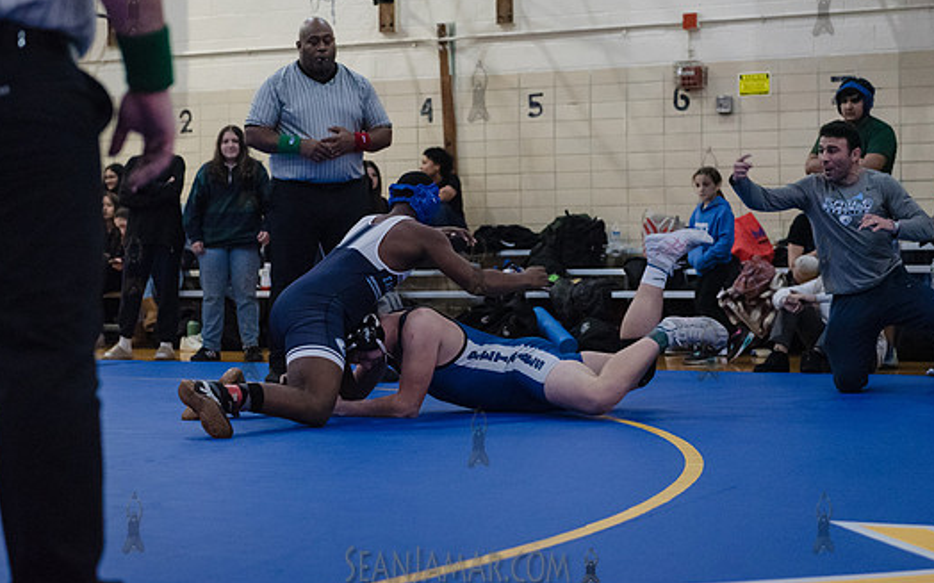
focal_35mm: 79
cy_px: 263
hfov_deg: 26.2
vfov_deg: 16.5
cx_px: 478
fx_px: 2010
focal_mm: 70
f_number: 3.2
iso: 8000
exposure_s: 1/400
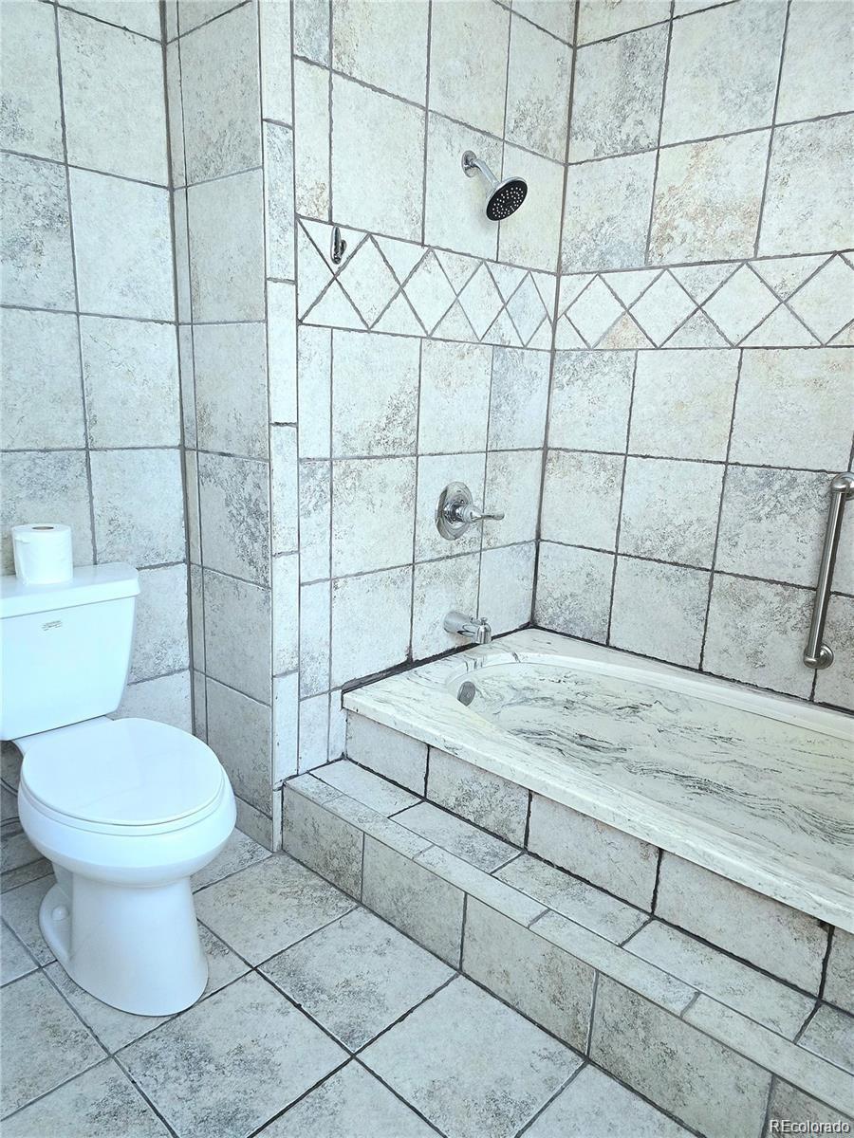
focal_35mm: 23
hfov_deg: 58.9
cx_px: 427
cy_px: 569
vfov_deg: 73.9
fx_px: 757
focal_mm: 6.3
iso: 800
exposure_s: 1/120
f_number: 1.7
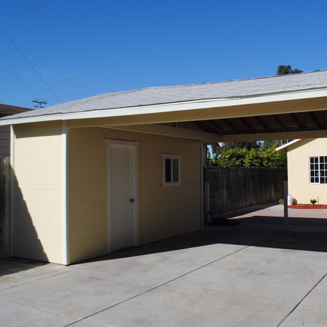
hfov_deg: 46.5
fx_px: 374
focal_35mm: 35
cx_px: 217
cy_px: 163
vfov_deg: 47.2
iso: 100
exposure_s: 1/320
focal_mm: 18
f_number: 9
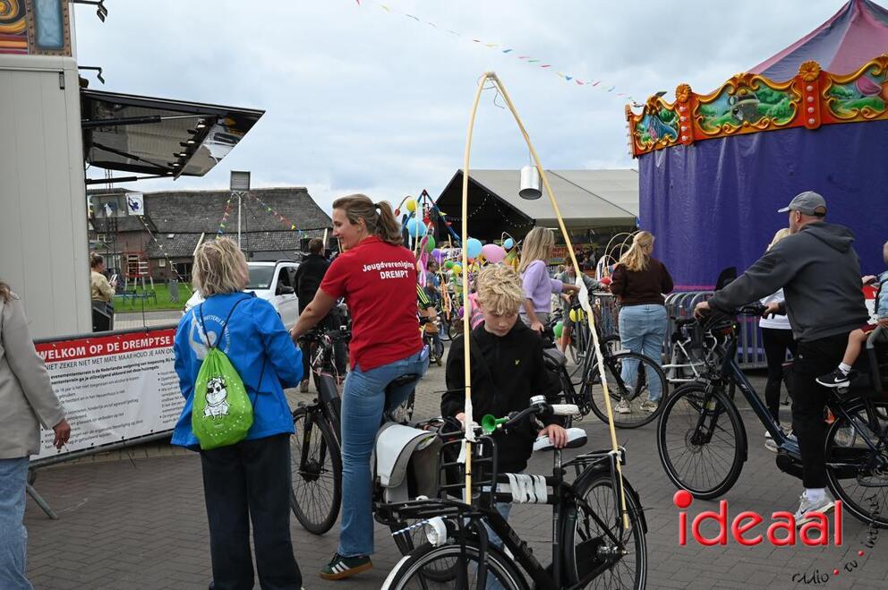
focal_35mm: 40
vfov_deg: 33.3
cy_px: 295
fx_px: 986
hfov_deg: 48.5
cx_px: 444
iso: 1250
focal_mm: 40
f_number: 11
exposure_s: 1/400
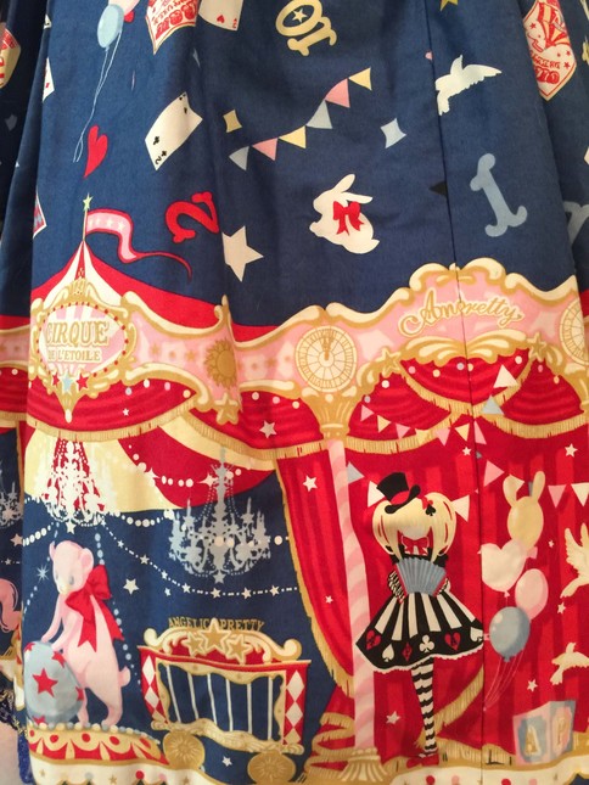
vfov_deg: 61.7
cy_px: 392
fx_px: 658
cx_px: 294
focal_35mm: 29
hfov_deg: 48.2
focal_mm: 4.15
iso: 100
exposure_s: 1/10
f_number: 2.2
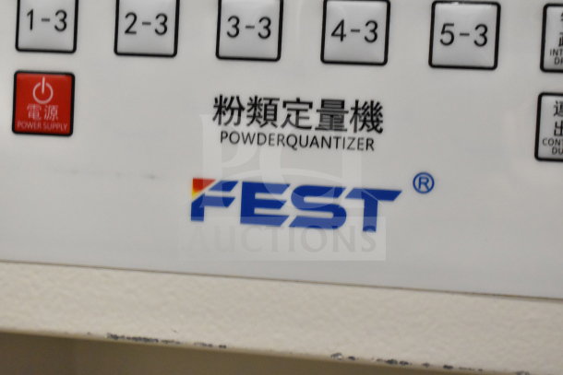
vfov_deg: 18.9
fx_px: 1126
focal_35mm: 72
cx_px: 282
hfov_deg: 28.1
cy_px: 188
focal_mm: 48
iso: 5600
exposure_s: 1/80
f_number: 5.3
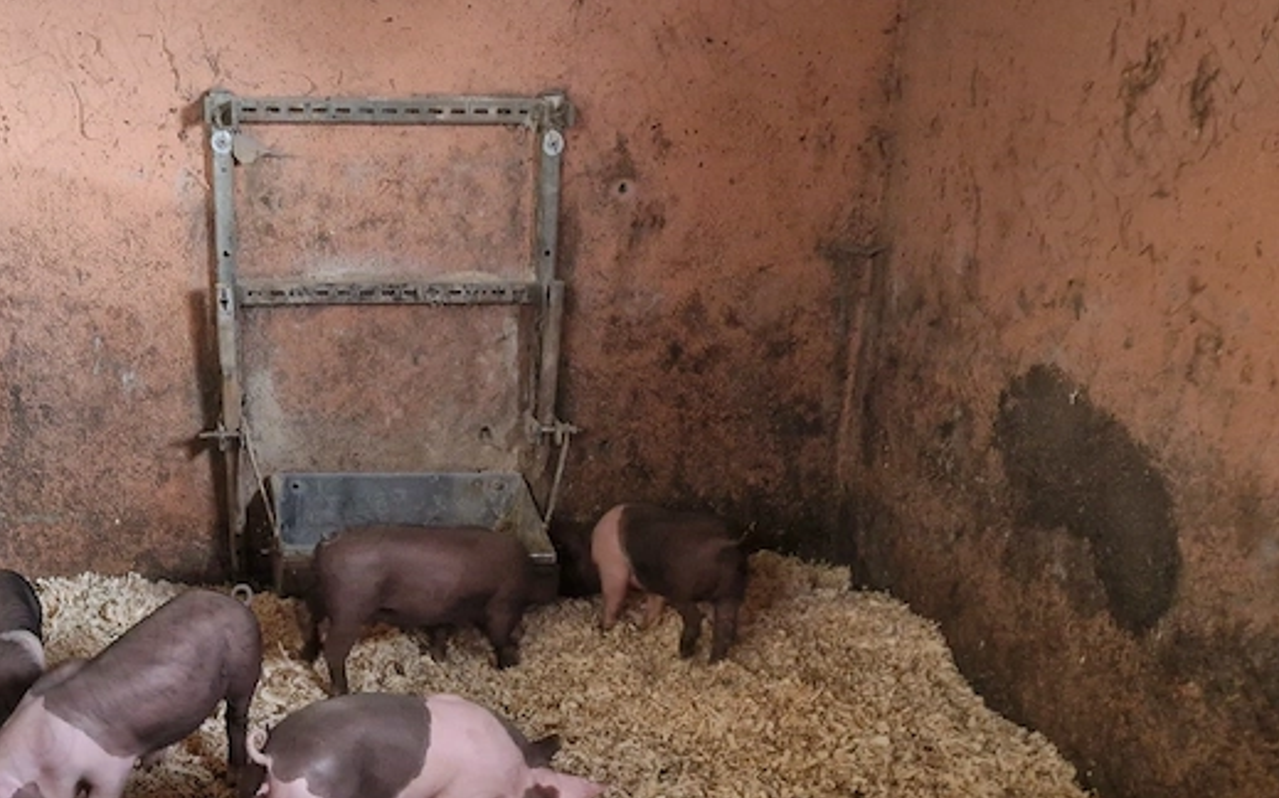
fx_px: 1638
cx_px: 414
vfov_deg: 26.5
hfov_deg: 42.0
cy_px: 717
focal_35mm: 47
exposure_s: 1/100
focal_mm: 5.4
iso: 800
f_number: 1.8
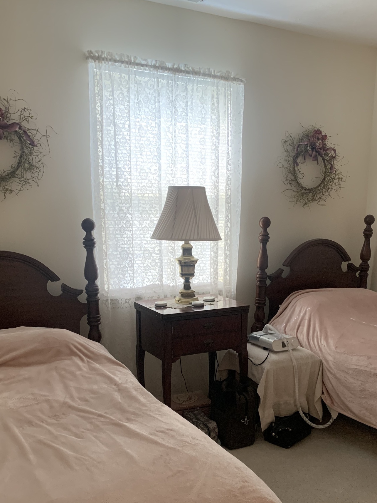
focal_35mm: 35
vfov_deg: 51.7
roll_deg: -0.7
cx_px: 219
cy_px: 333
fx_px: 508
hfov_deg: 40.6
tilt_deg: -12.4
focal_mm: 4.25
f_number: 1.8
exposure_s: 1/60
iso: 250
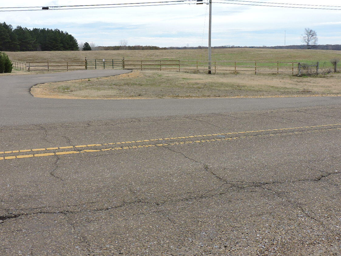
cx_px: 160
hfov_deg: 43.8
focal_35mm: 43
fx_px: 424
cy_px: 95
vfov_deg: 33.4
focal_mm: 5.4
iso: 100
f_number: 3.1
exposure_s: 1/500
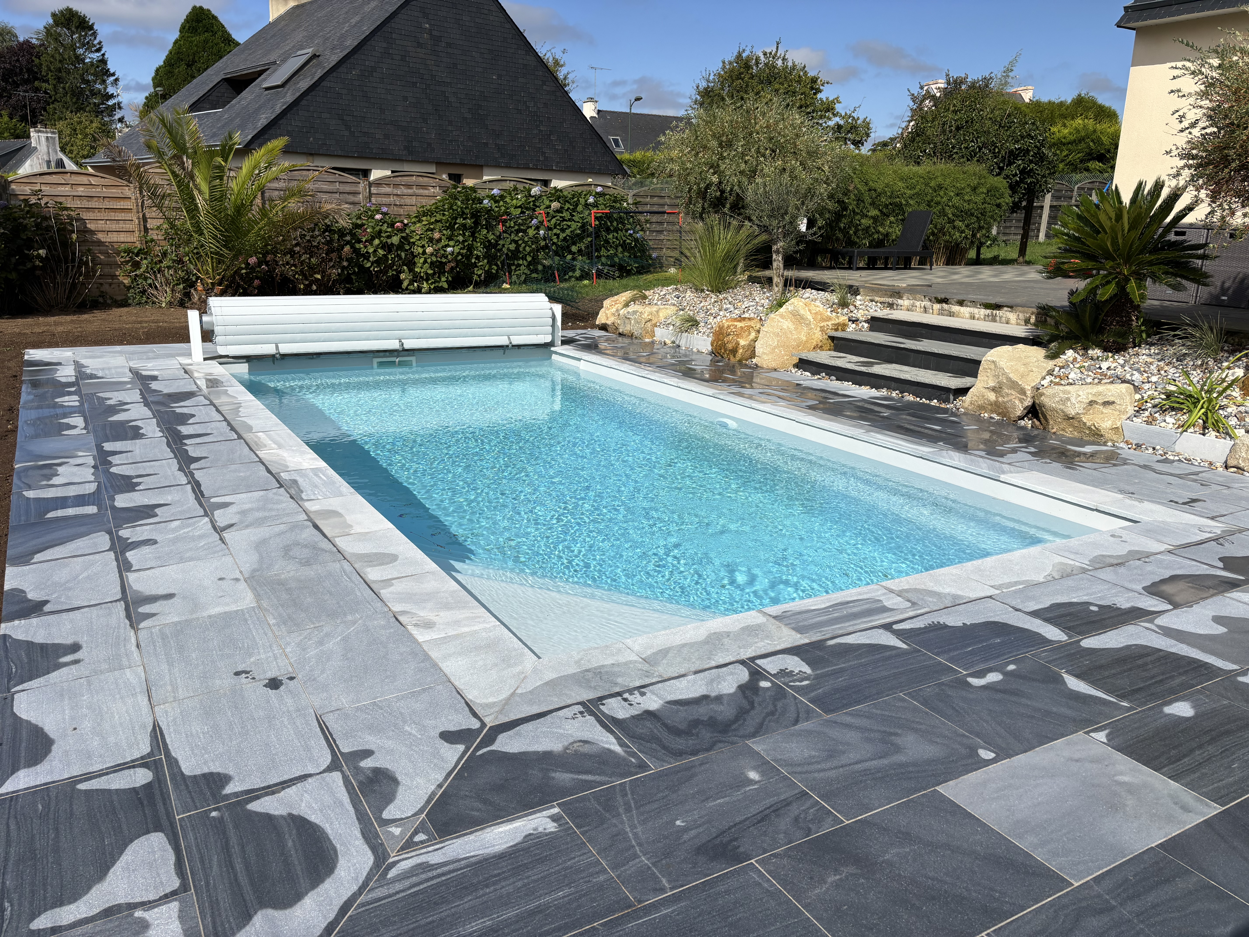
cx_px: 624
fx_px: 938
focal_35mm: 26
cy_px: 468
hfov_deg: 67.3
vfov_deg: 53.1
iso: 50
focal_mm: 5.96
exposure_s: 1/6711
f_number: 1.6
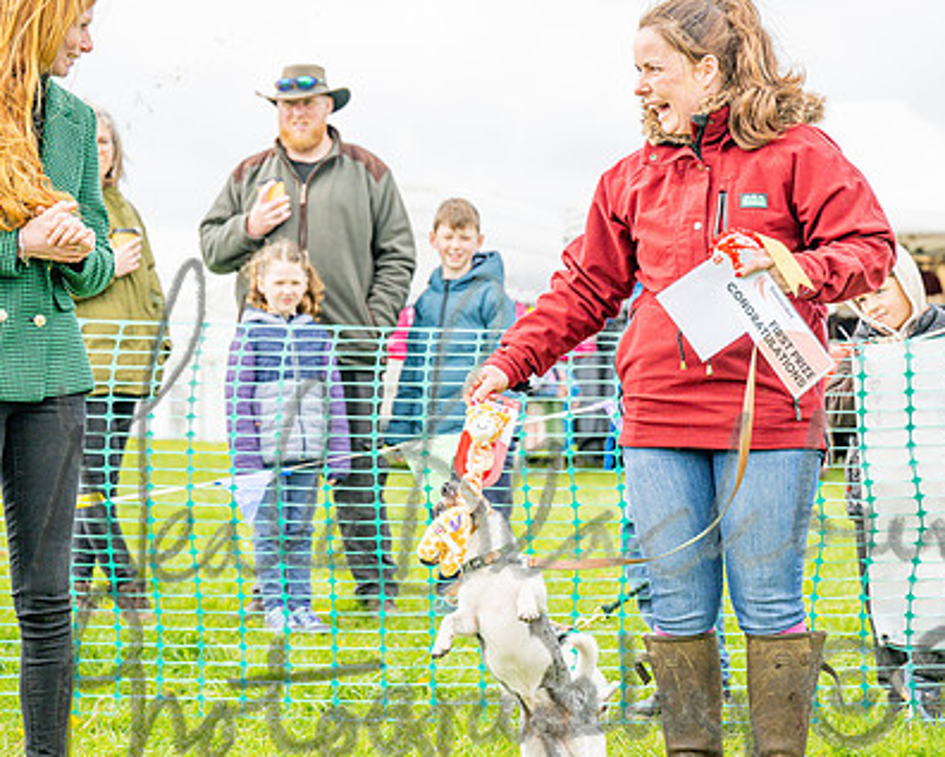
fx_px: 3133
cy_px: 439
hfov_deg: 17.1
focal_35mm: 112
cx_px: 644
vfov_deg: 13.8
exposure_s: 1/1600
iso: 400
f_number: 4
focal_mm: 70
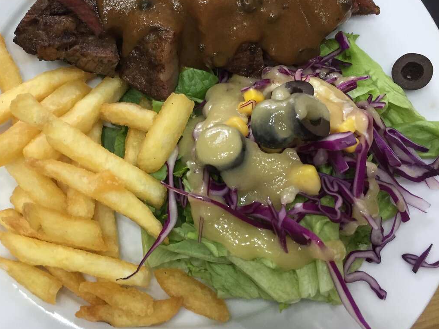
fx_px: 520
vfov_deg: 35.1
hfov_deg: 45.5
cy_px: 146
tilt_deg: -72.7
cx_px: 174
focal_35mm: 41
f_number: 2.2
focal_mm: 4.15
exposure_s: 1/33
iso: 80
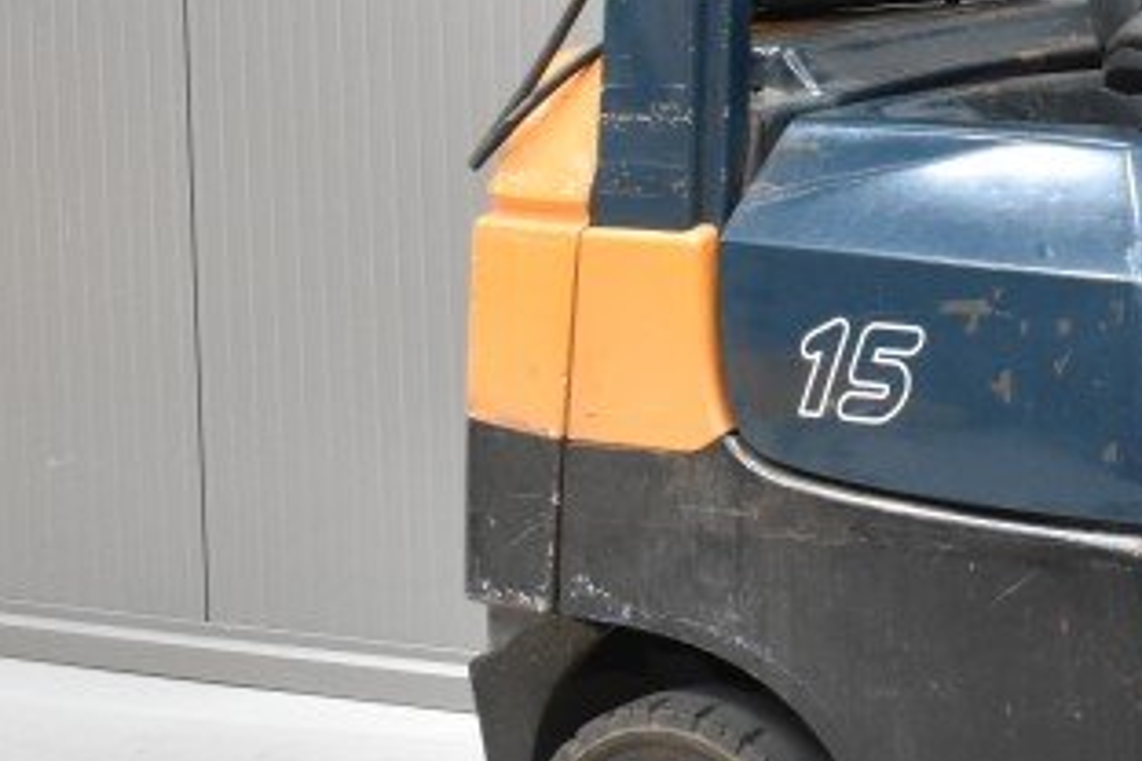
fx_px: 4946
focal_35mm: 156
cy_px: 51
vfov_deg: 8.8
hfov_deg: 12.3
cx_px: 1900
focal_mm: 27
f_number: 5.6
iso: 1250
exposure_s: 1/20
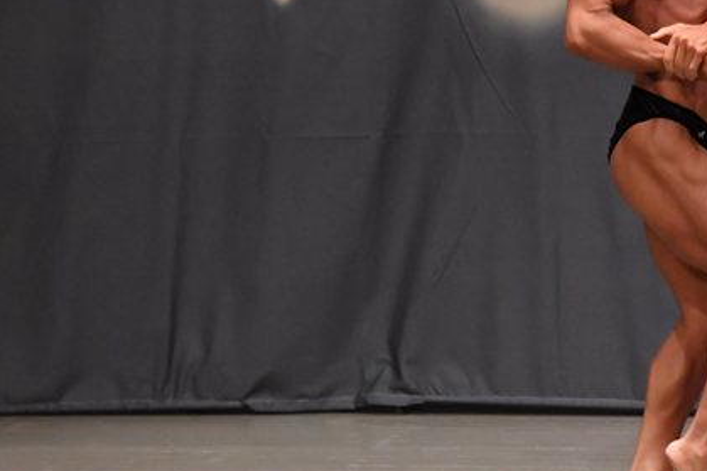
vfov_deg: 3.1
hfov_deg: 4.6
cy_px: 120
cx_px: 639
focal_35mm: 444
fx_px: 8716
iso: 6400
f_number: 5.6
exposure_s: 1/400
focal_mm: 160
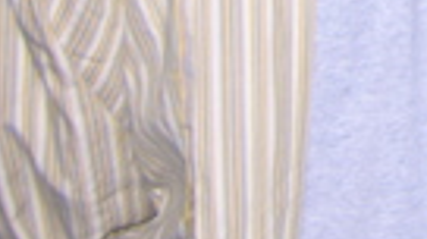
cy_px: -530
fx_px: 2351
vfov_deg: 5.4
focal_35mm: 208
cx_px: 1020
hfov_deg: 9.3
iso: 50
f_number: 2.8
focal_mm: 8.9
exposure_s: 1/60.1
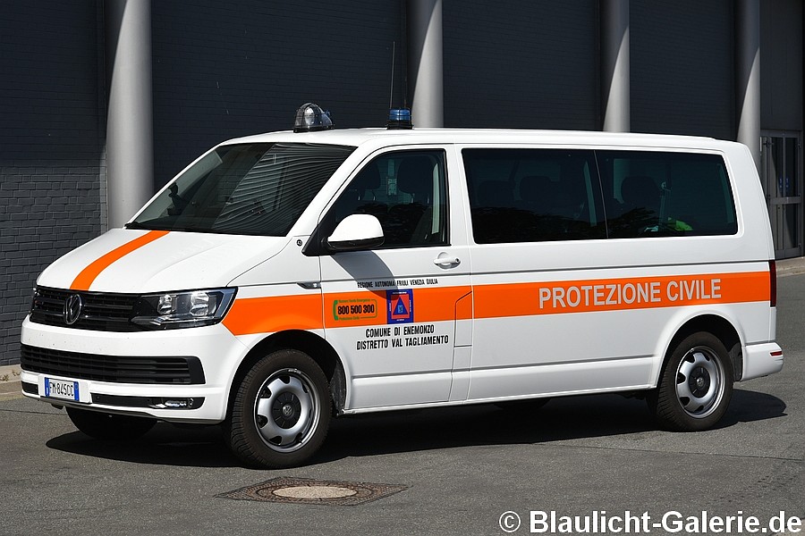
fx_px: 1901
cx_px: 402
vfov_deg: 16.1
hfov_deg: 23.9
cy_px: 268
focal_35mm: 85
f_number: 11
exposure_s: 1/500
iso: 200
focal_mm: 85
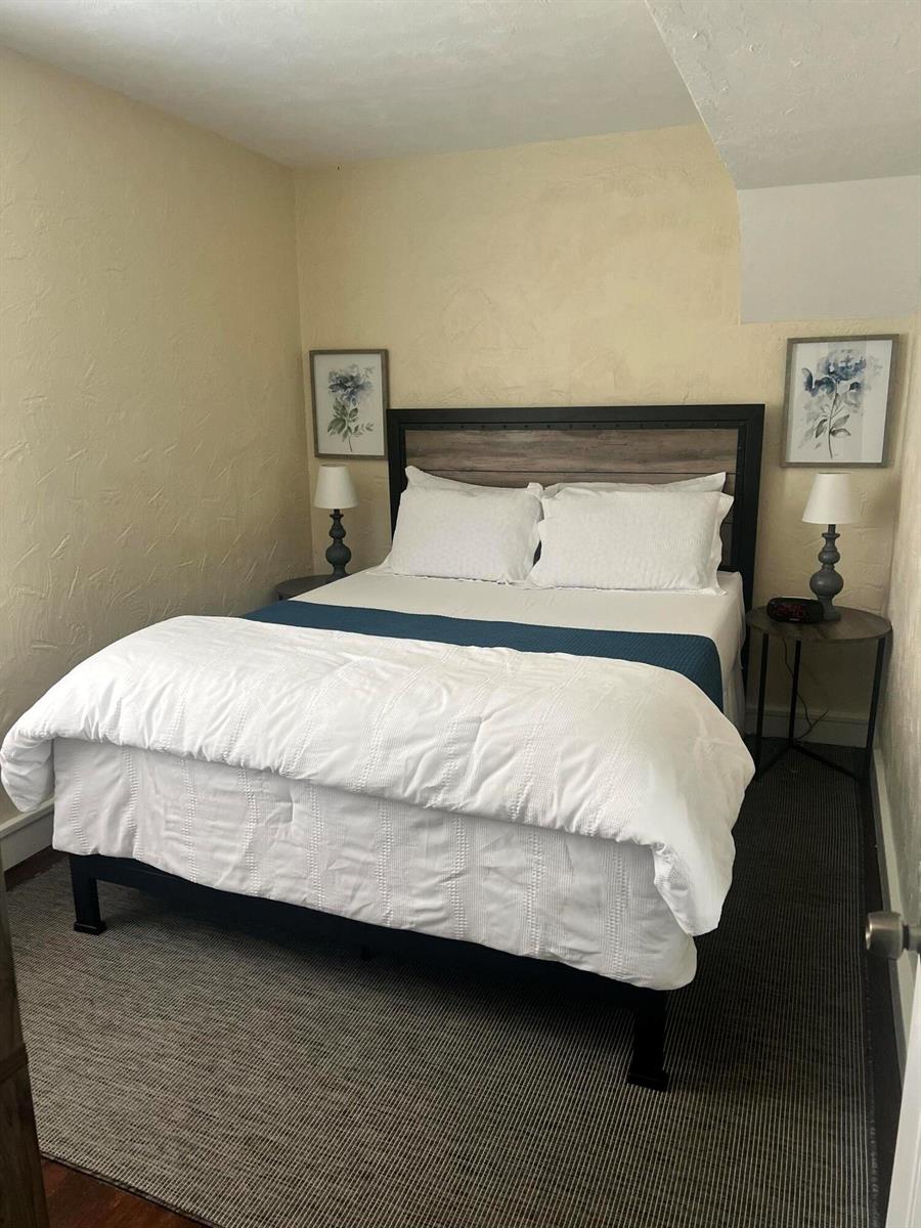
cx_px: 460
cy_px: 614
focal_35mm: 26
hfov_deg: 53.1
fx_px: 922
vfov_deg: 67.3
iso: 200
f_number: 1.5
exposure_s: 1/60
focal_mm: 5.7
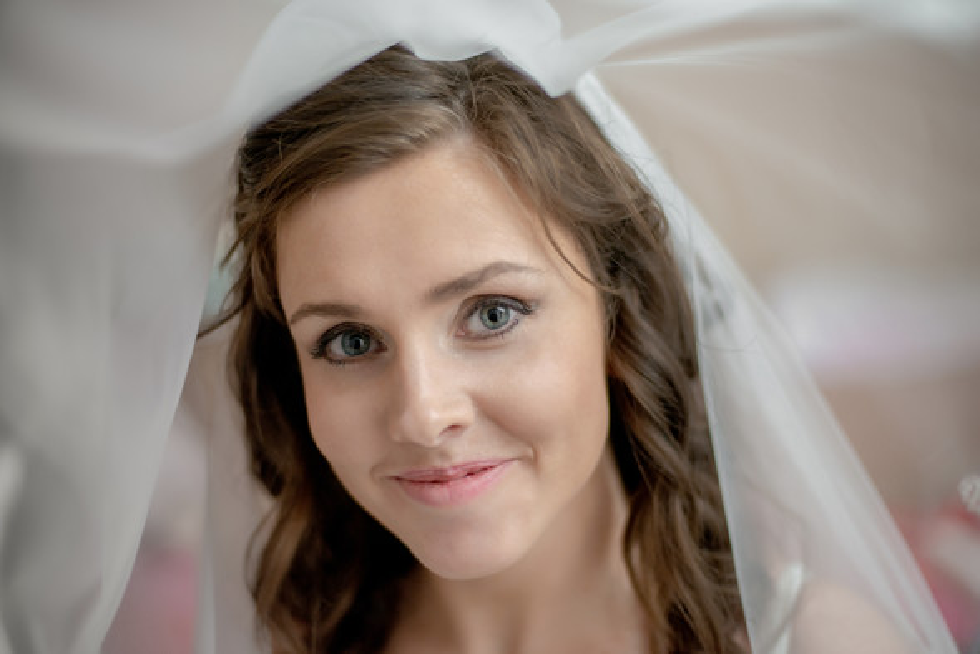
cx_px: 490
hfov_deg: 39.6
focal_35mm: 50
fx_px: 1362
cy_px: 327
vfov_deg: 27.0
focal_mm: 50
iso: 1000
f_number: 1.8
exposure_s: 1/500
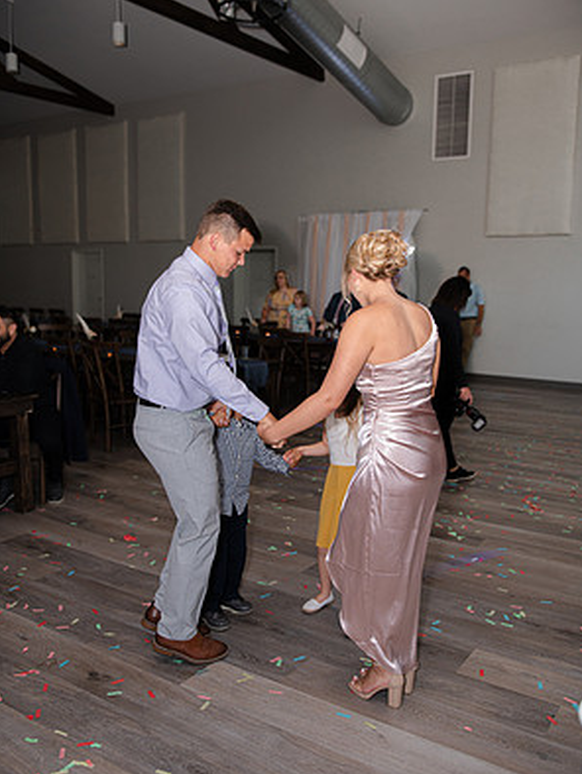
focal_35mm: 34
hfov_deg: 41.8
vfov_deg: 53.9
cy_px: 391
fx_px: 761
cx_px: 292
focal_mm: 31
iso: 640
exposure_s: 1/200
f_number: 2.8
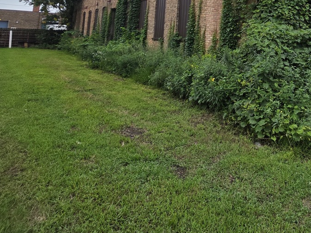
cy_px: 7
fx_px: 251
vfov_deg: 43.5
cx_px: 259
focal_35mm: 28
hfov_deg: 57.5
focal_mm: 2.2
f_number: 1.9
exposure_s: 1/2000
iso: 100
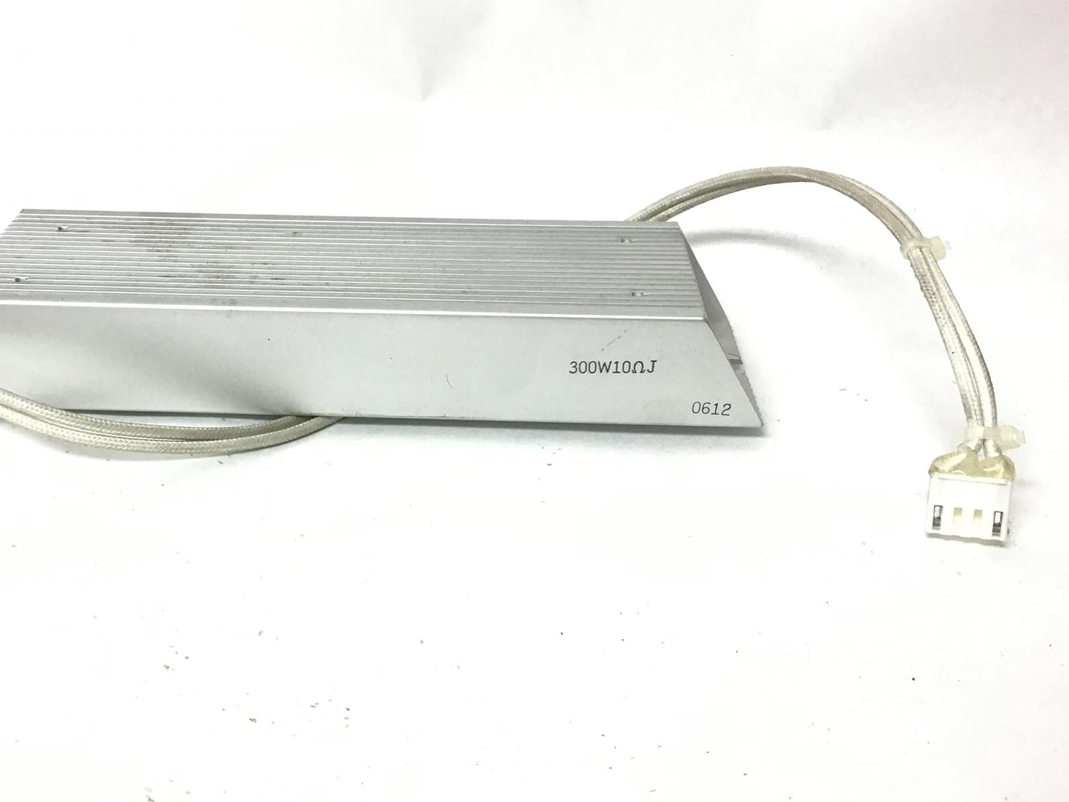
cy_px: 425
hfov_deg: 46.4
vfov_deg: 36.0
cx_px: 411
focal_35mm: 40
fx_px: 1235
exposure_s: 1/33
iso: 32
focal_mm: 3.3
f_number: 2.4
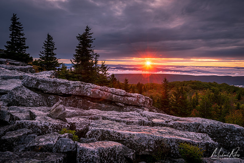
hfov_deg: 68.8
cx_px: 133
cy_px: 74
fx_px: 178
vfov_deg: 49.1
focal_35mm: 26
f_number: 16
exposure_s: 1/3
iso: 100
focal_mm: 24
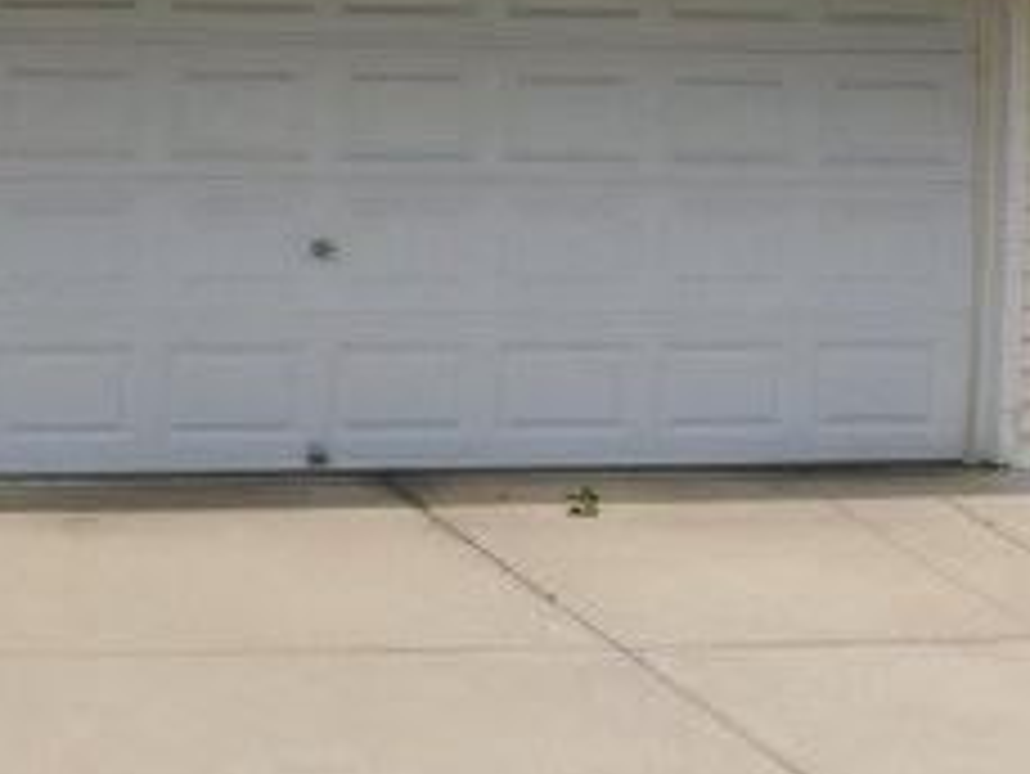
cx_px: 16
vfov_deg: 21.6
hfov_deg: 27.4
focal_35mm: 67
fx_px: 1995
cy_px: 135
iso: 125
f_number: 6
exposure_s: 1/800
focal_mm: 4
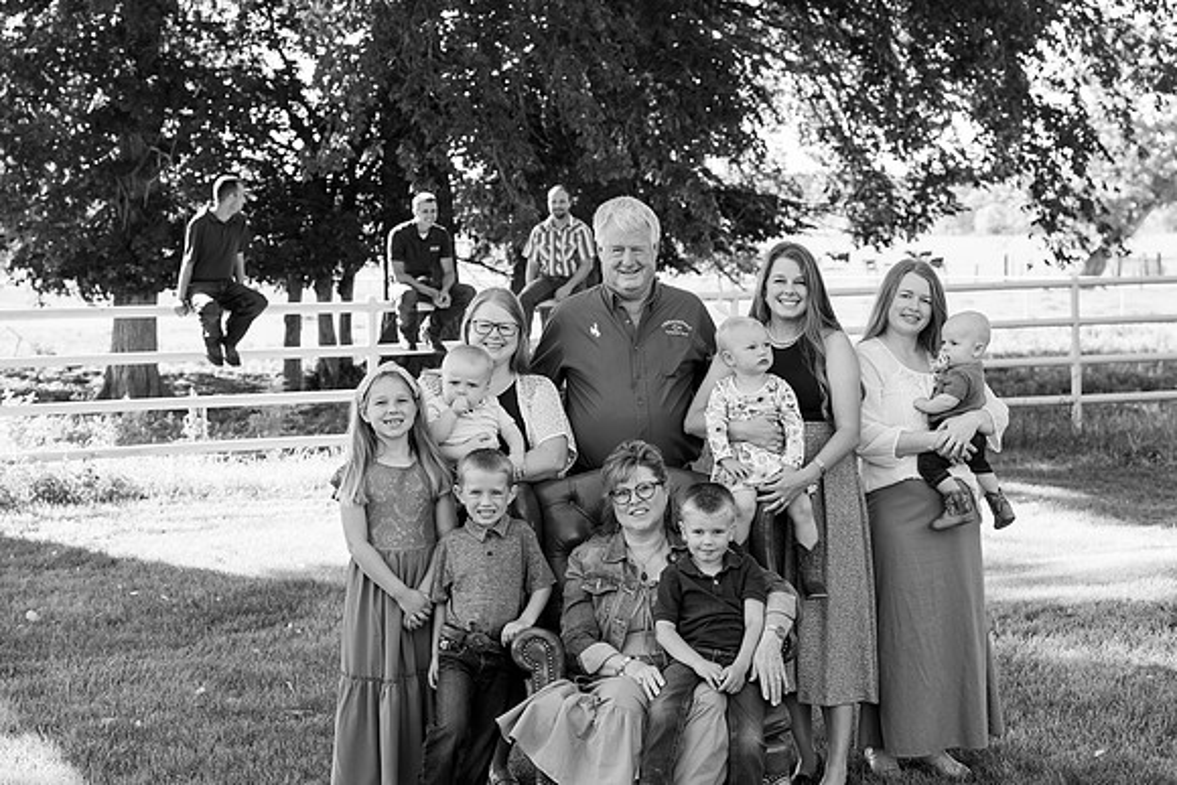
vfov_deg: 19.5
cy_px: 392
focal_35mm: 70
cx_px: 588
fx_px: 2289
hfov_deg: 28.8
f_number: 5.6
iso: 800
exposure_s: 1/400
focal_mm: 70
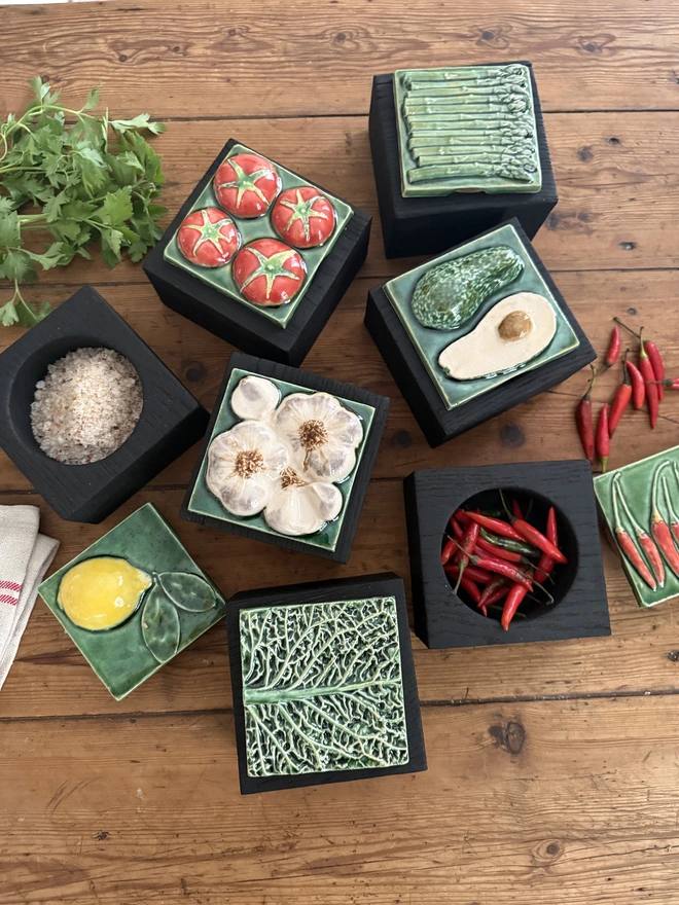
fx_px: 628
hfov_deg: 56.8
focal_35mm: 24
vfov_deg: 71.6
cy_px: 452
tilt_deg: -81.1
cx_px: 340
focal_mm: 6.76
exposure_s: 1/40
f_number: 1.78
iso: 1000
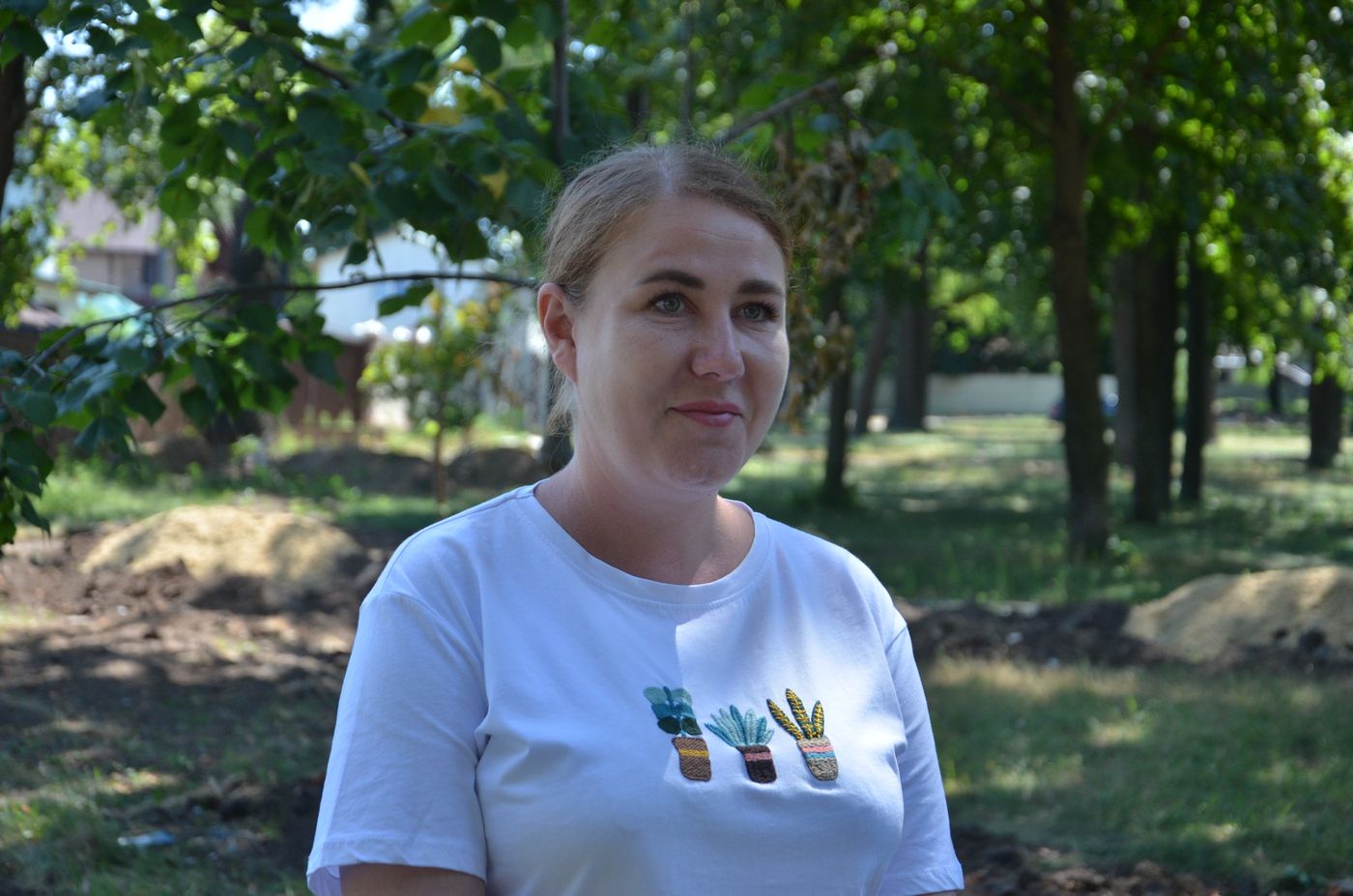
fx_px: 2813
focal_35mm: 75
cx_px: 676
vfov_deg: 18.1
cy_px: 448
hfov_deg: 27.0
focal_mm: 50
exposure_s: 1/800
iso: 500
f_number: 5
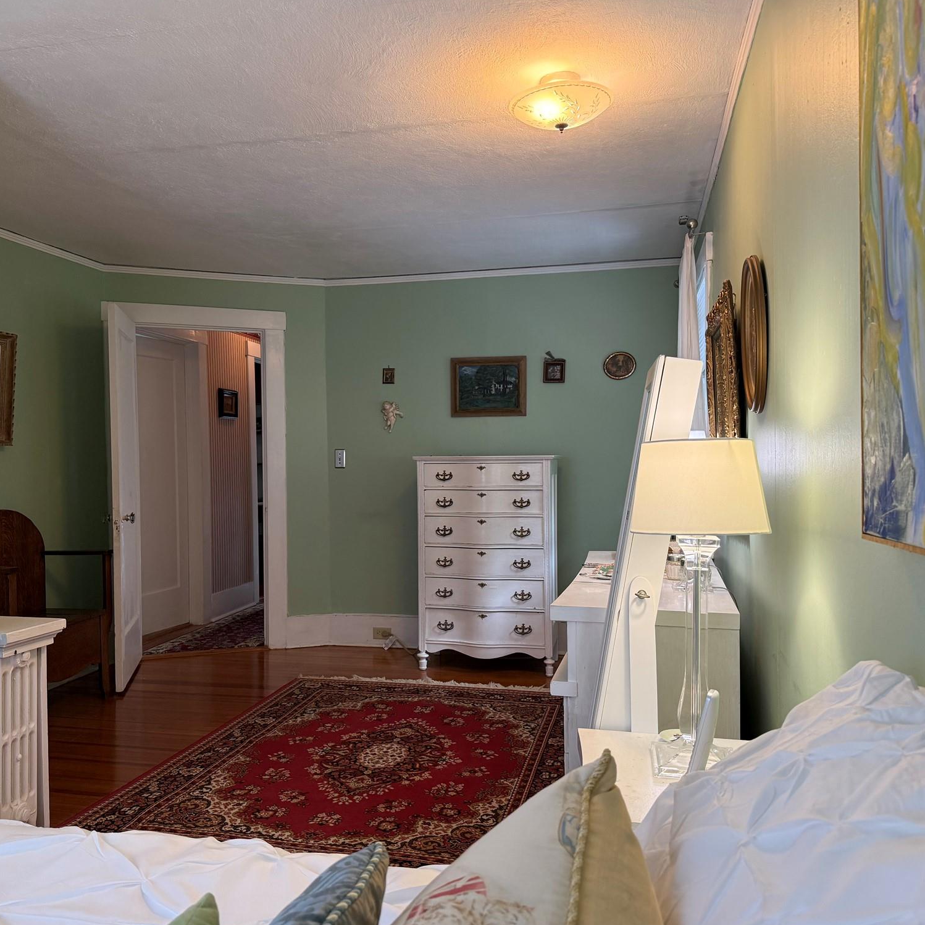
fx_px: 877
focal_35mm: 29
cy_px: 467
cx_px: 431
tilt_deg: -0.5
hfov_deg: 55.6
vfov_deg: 55.6
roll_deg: +0.6
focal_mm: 6.76
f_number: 1.78
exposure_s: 1/120
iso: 200
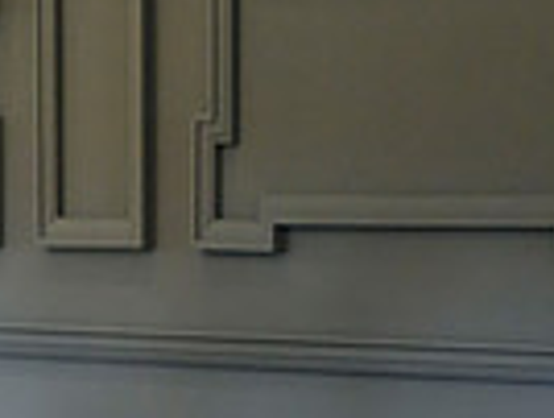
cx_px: -562
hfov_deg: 5.5
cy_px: 495
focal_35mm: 349
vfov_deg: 4.3
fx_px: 5595
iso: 4000
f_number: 2.8
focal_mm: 84
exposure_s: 1/400
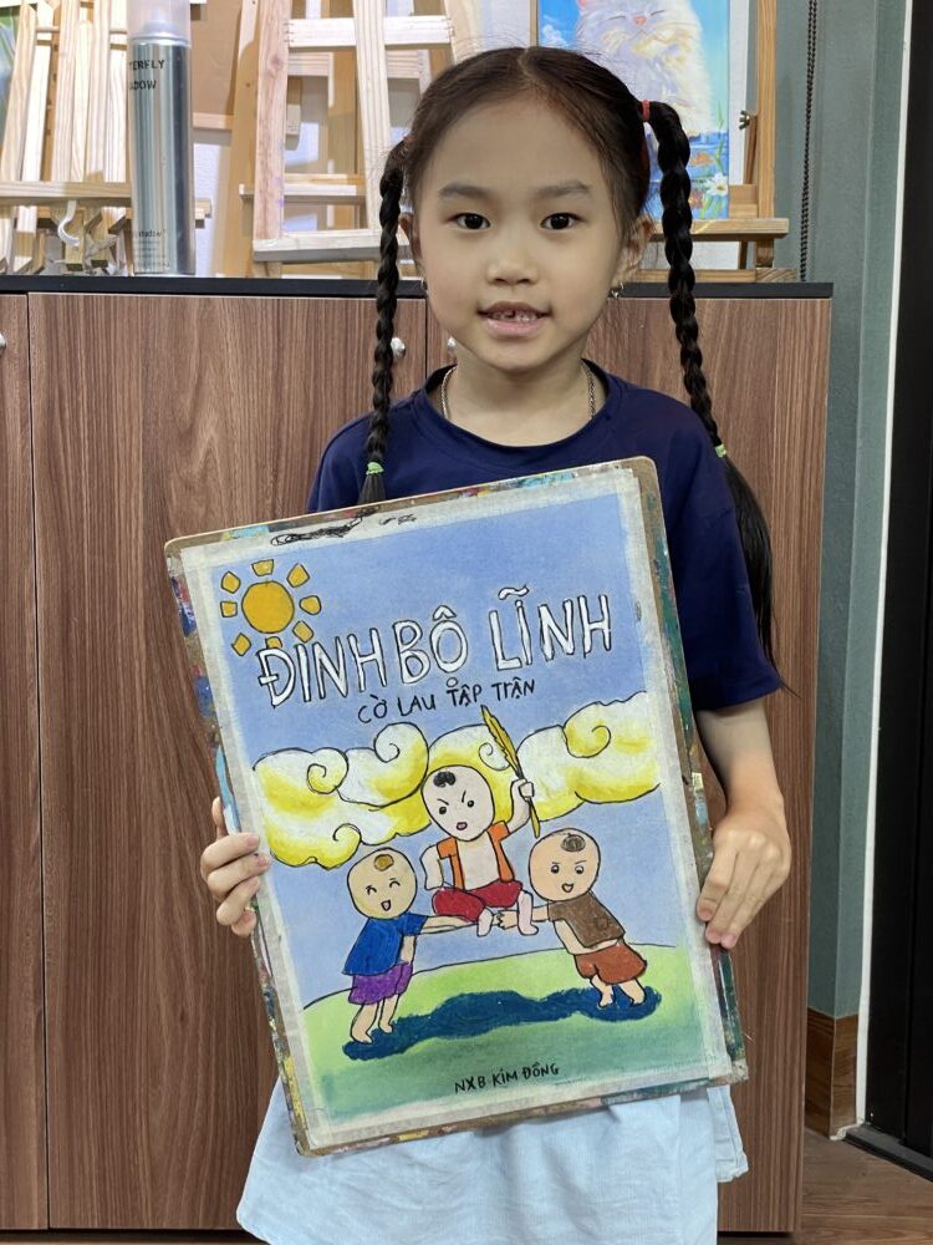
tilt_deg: -7.6
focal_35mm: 52
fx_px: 1869
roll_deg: -1.0
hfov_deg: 28.0
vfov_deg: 36.8
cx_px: 466
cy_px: 622
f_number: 2
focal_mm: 6
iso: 160
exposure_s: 1/50
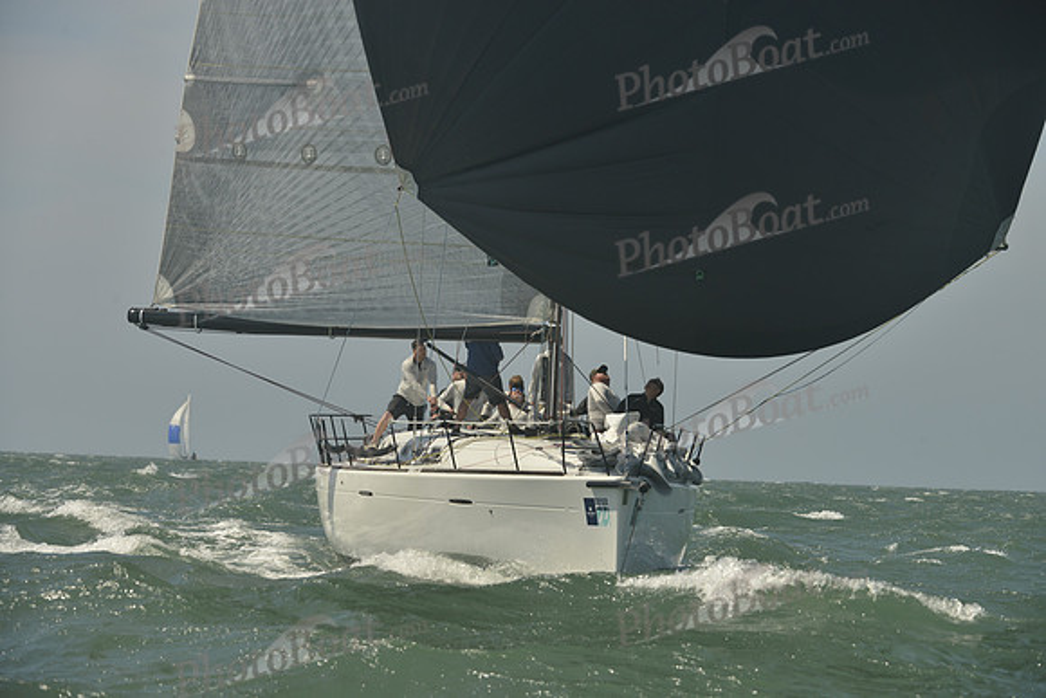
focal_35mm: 200
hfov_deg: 10.3
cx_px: 523
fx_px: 5812
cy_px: 349
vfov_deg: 6.9
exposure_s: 1/1250
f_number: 9
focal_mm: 200
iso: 280
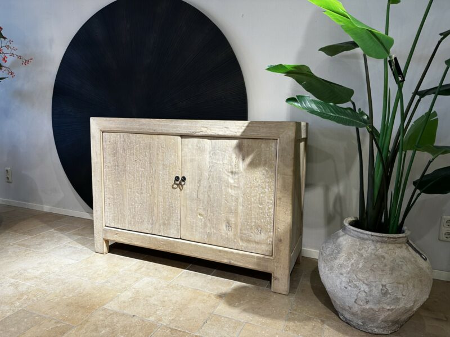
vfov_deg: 56.8
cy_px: 168
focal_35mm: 24
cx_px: 225
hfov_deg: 71.6
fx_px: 312
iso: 160
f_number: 1.78
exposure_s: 1/50
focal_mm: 6.86
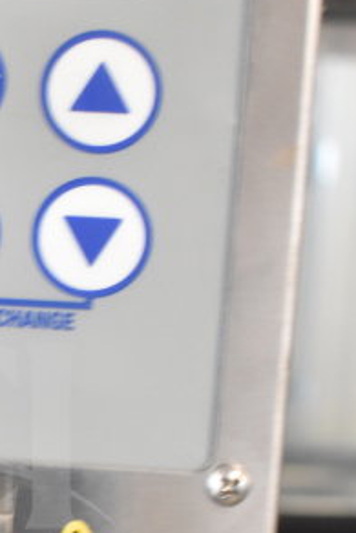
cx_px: -88
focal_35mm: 94
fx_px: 1393
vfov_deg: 21.2
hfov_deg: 14.1
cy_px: 488
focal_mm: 20
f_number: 3.5
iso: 2000
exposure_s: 1/30
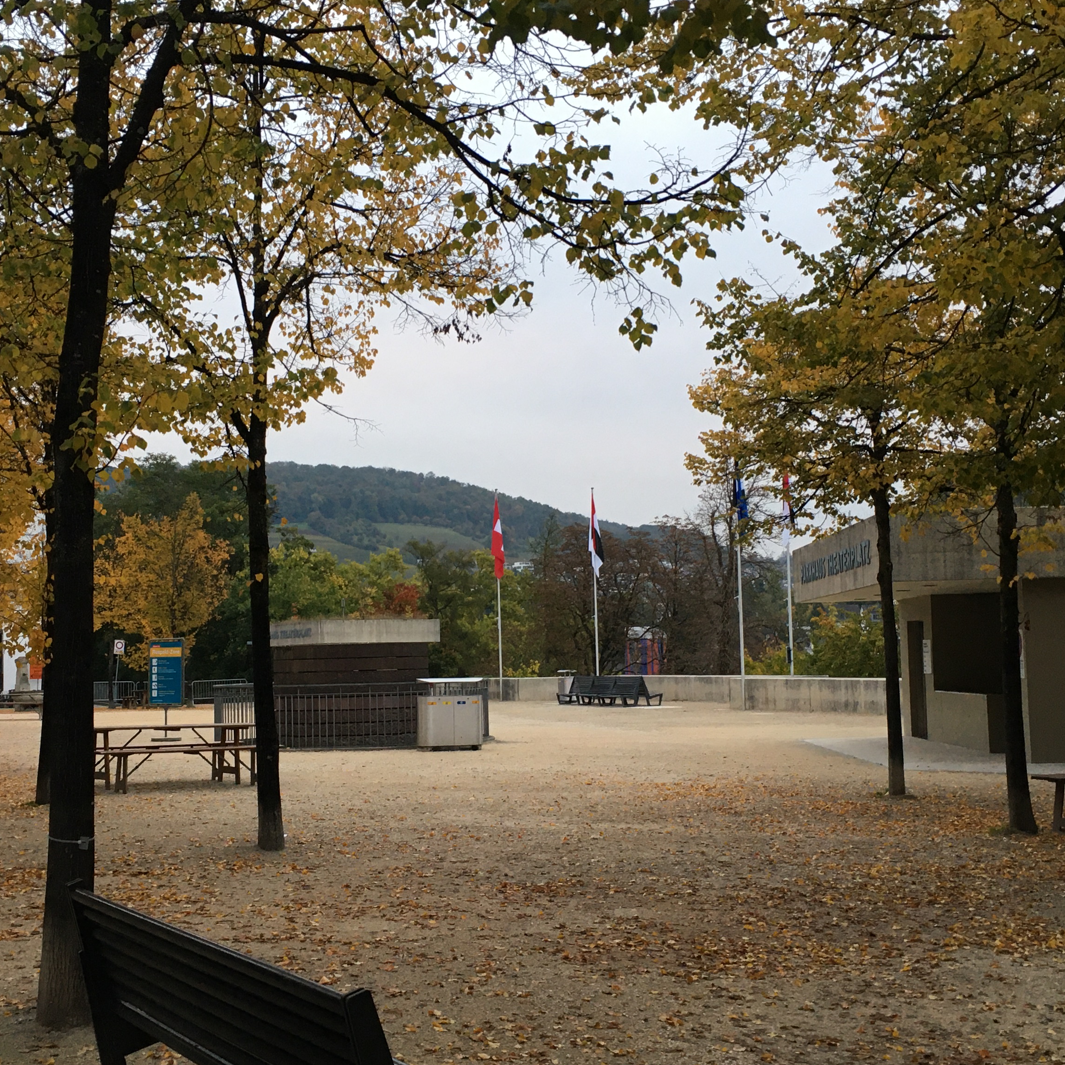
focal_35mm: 45
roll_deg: +1.8
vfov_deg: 37.5
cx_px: 498
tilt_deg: +5.0
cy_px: 548
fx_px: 1566
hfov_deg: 37.5
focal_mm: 4.15
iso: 40
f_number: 2.2
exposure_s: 1/33
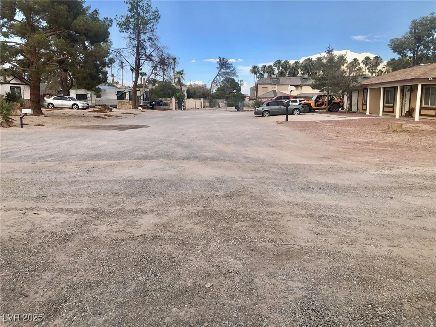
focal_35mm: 28
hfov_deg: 63.4
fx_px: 353
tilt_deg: -9.8
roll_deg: +0.6
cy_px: 164
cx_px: 218
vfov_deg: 49.7
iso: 20
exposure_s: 1/1185
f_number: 1.8
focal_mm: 3.99
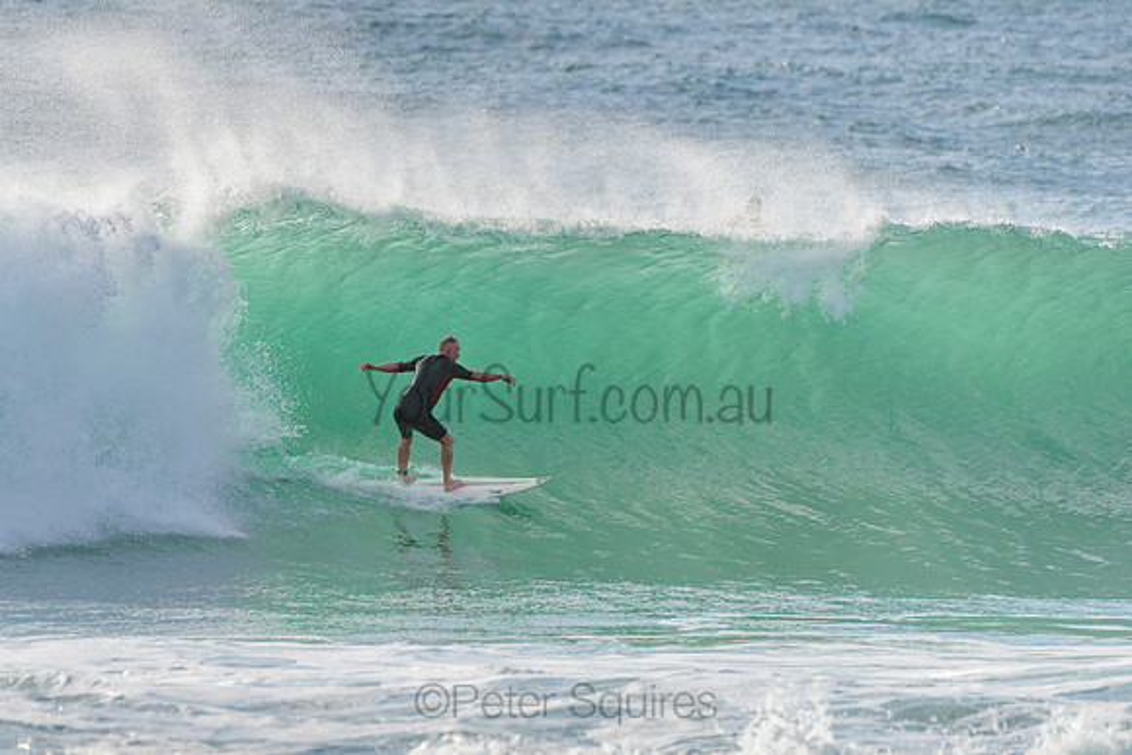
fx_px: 19256
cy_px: 406
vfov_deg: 2.2
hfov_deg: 3.4
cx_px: 439
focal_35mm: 612
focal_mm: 500
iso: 250
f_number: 5.6
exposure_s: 1/2000
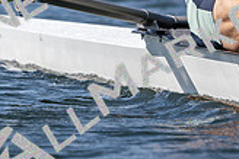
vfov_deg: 1.1
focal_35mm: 1195
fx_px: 7925
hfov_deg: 1.7
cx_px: 291
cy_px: -36
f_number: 6.3
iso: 250
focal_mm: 338
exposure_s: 1/2000
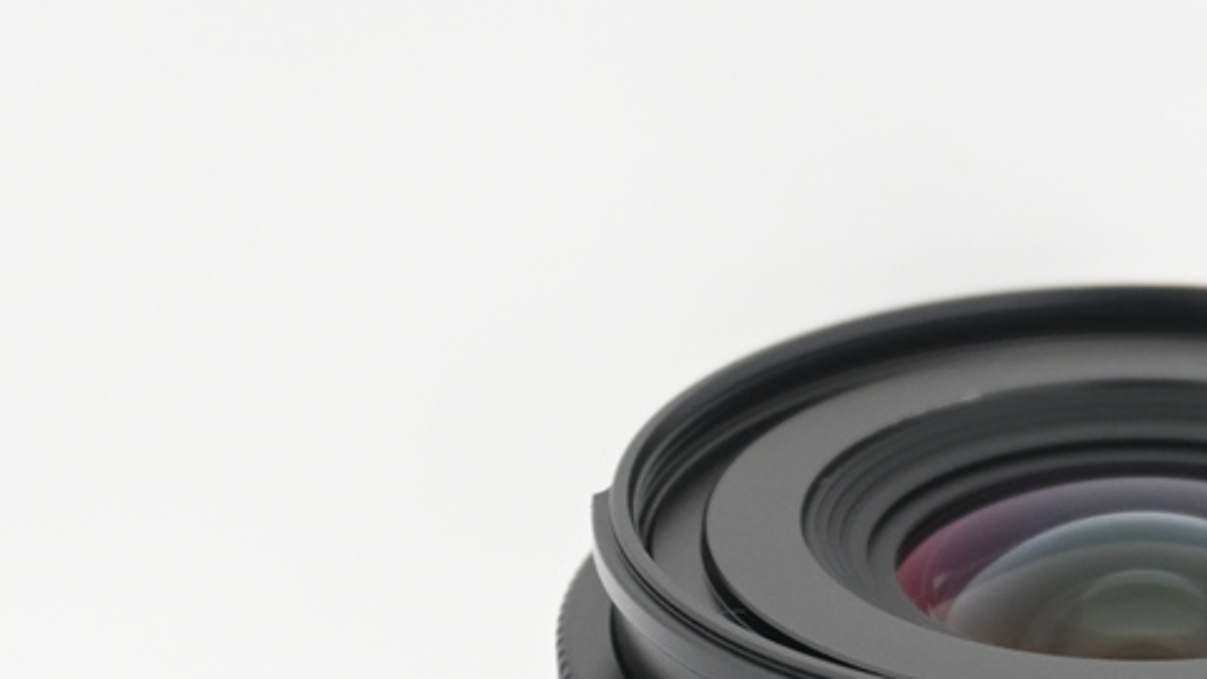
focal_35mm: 145
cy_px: 976
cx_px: 1139
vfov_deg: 8.2
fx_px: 4651
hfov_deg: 14.6
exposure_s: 1/30
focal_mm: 37
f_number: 5.3
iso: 1000
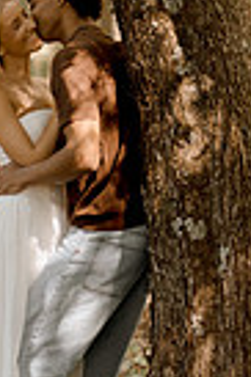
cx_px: -37
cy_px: 172
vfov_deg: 9.1
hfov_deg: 6.0
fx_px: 2380
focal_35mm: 227
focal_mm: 50
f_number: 1.4
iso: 125
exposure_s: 1/200
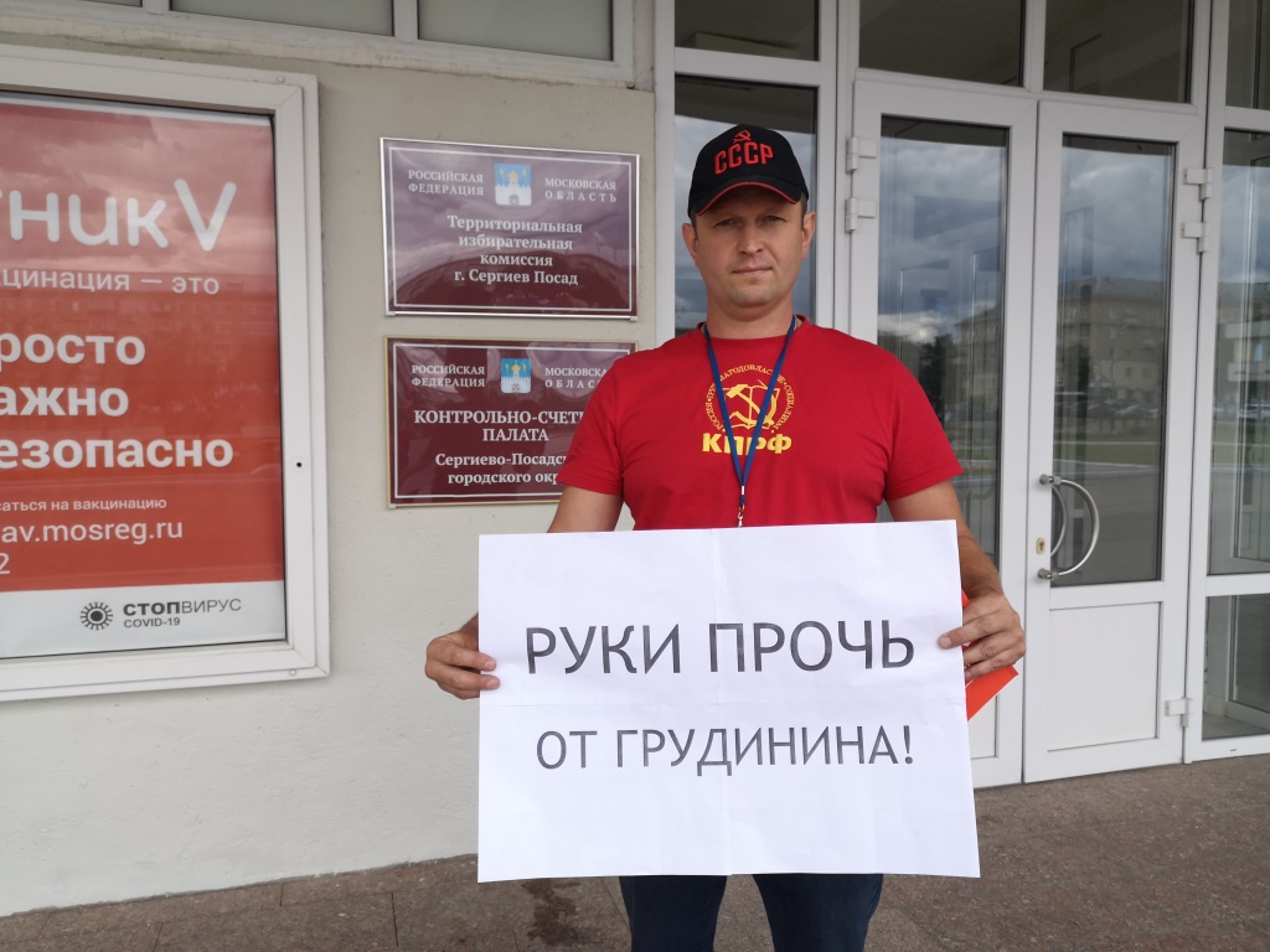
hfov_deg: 65.3
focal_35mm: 27
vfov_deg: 51.4
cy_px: 476
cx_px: 635
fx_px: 991
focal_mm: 3.95
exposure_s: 1/648
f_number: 1.8
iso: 50
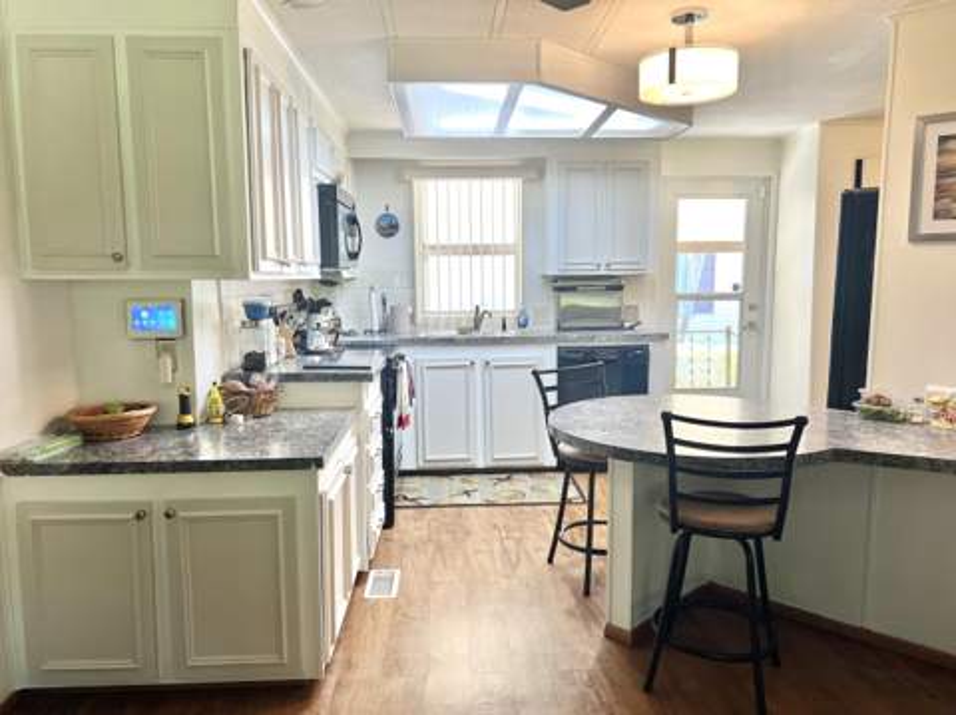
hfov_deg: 67.4
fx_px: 717
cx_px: 478
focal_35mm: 26
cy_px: 358
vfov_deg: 53.0
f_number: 1.5
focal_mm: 5.7
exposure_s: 1/120
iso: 100
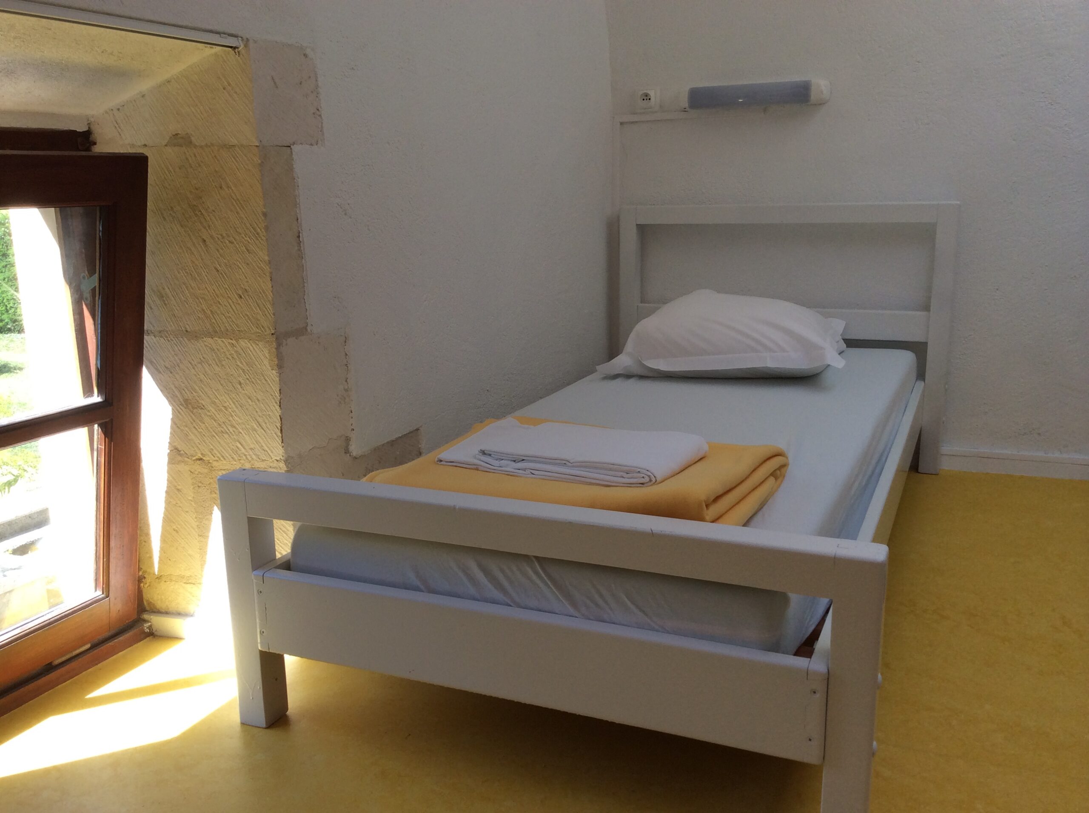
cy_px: 406
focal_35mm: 33
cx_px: 544
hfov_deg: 55.4
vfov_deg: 42.8
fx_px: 1037
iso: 32
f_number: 2.4
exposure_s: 1/200
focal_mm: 3.3
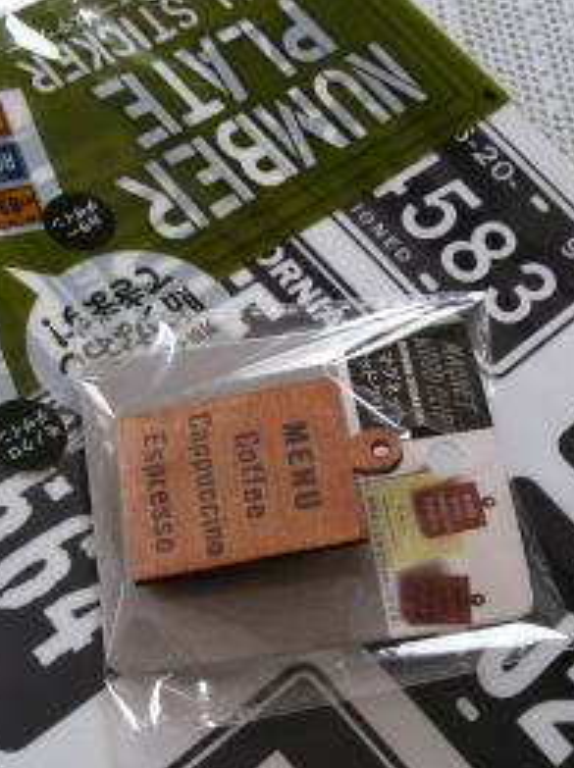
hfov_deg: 28.5
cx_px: 268
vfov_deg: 37.4
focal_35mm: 51
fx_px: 1130
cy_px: 462
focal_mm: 6.3
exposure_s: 1/17.1
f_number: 3.5
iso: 200
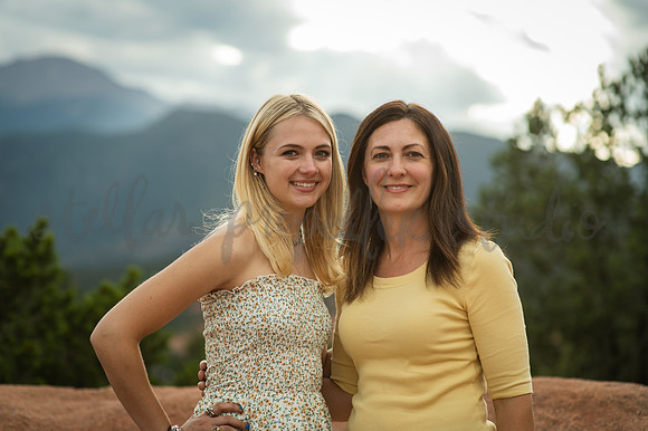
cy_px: 216
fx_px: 1529
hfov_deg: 23.9
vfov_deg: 16.1
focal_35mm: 85
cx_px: 324
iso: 200
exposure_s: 1/1000
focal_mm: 85
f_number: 2.8
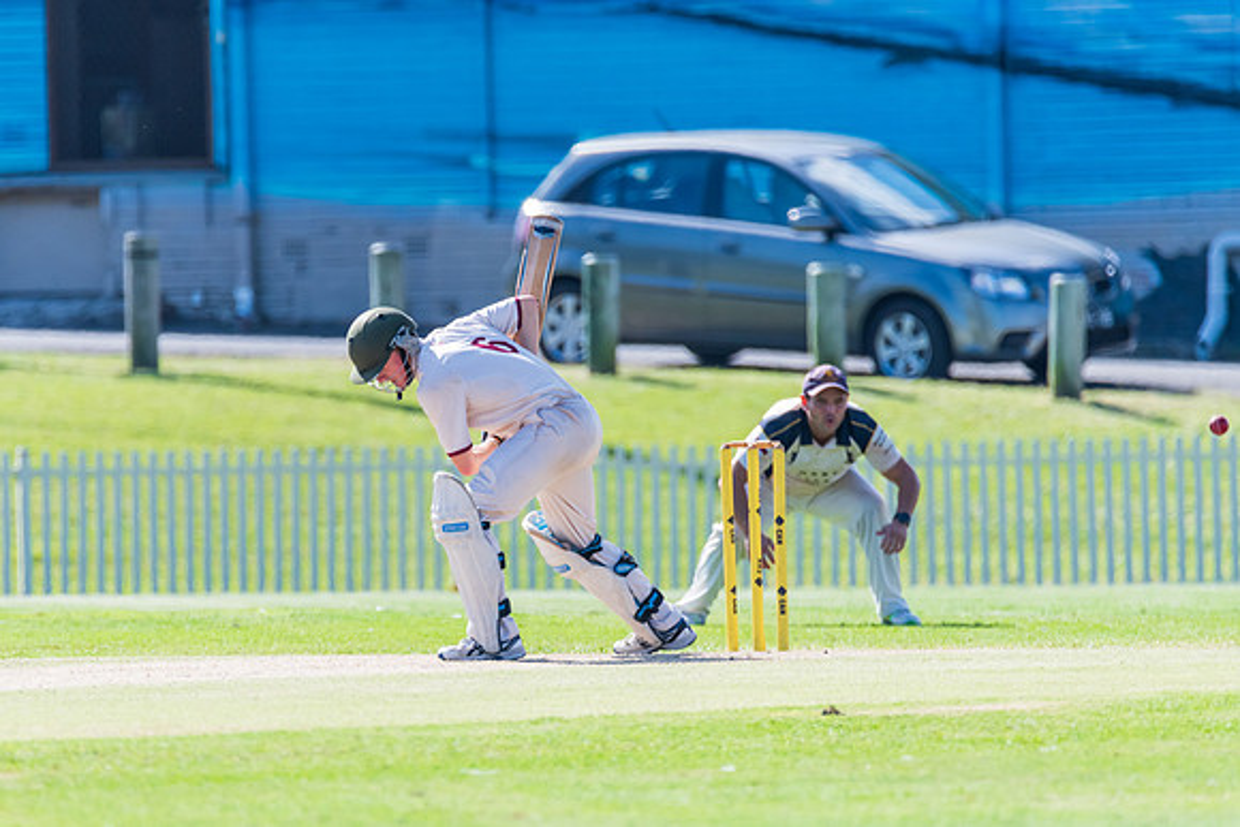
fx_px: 25168
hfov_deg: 2.8
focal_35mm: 731
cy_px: 451
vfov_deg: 1.9
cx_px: 485
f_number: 6.3
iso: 640
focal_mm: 600
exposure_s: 1/2000
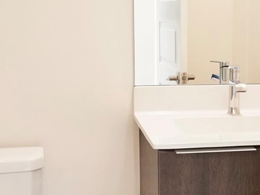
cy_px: 108
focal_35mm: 82
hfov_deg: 23.7
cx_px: 183
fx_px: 616
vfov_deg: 18.0
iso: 1600
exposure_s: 1/60
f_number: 4
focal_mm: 21
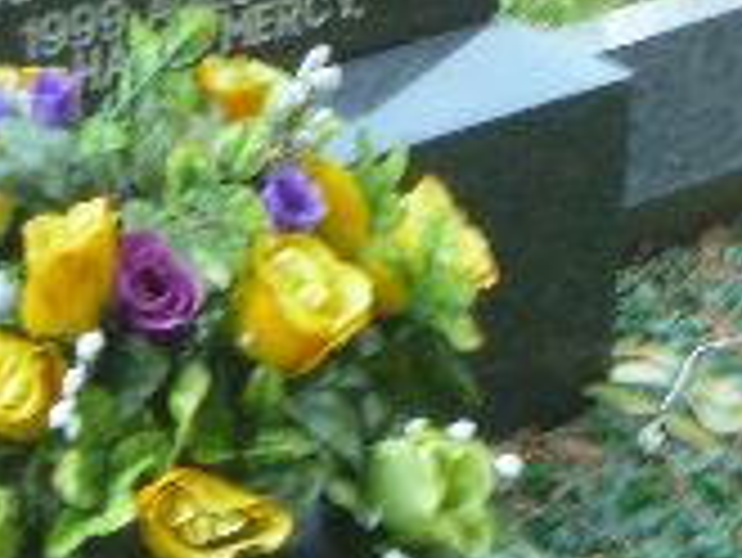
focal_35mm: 138
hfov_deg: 13.6
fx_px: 2960
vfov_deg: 10.3
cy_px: -382
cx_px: -310
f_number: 3.5
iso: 100
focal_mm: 6.3
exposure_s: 1/8
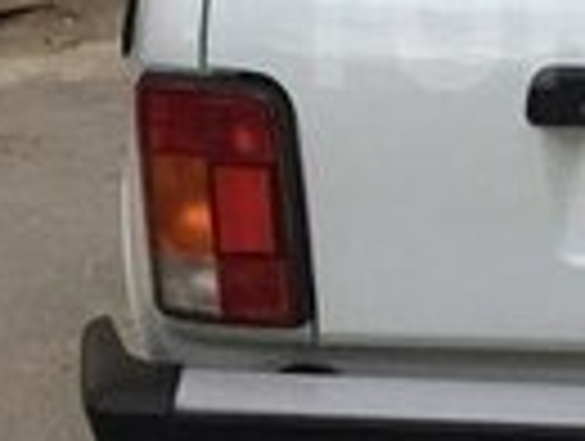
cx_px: 738
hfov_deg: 13.0
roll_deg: -1.5
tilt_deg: -10.2
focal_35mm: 147
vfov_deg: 10.1
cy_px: 20
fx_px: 2489
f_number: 2.2
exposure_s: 1/33
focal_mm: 4.15
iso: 80
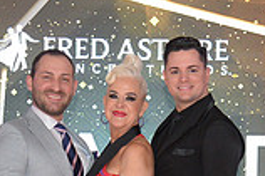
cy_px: 257
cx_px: 136
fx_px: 1404
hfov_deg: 10.8
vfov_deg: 7.1
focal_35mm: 191
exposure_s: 1/250
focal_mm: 52
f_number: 4.5
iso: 2500
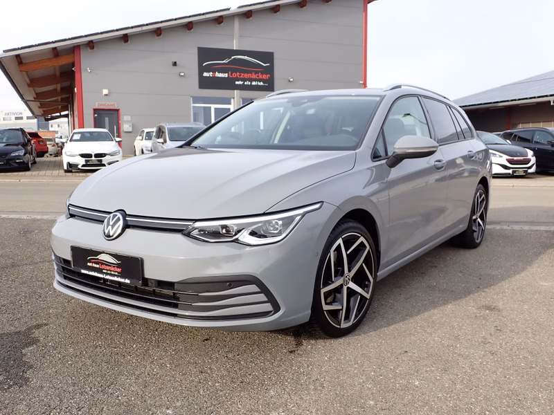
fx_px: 512
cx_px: 277
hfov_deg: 56.8
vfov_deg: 44.2
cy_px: 208
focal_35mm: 32
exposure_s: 1/400
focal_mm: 5.79
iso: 100
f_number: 3.2
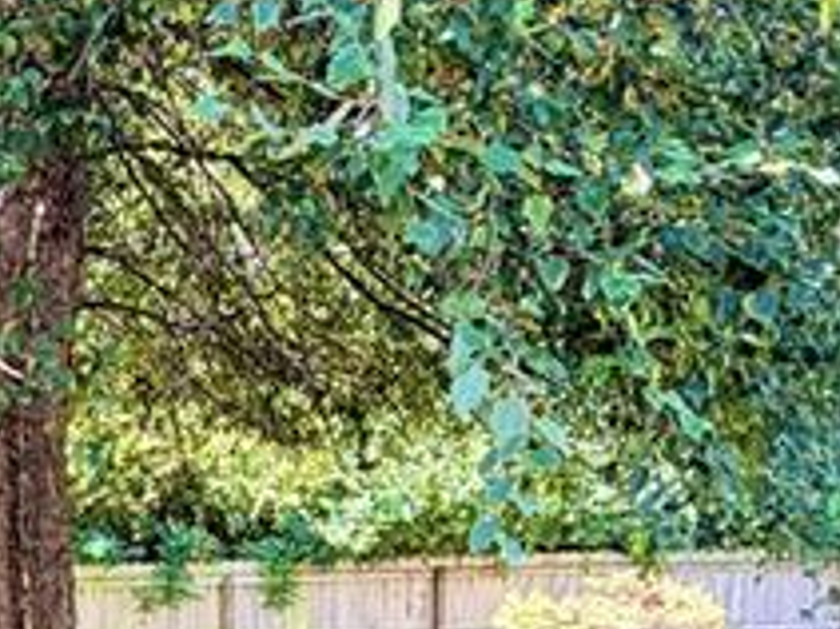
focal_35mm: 68
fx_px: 1649
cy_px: 896
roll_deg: +2.3
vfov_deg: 19.3
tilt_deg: -13.6
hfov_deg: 27.2
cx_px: 24
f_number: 2.2
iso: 40
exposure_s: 1/122
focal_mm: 2.22
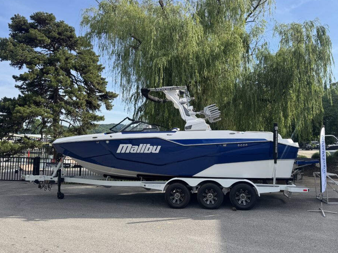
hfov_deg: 65.1
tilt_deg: +3.8
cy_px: 119
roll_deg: -1.1
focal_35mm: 27
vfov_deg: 51.3
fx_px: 264
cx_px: 188
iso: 80
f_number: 1.78
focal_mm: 6.76
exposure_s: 1/2506
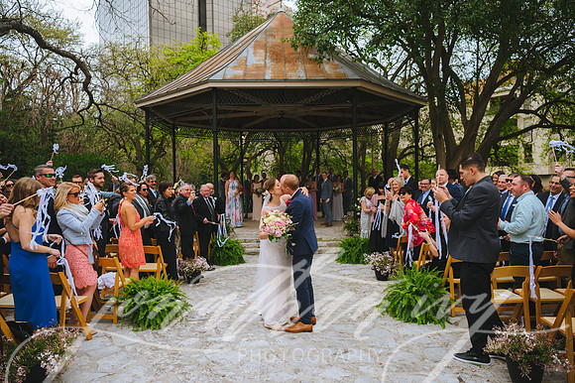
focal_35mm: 25
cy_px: 191
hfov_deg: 71.8
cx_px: 287
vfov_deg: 51.4
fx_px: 398
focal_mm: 24
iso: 400
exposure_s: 1/2000
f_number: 2.8
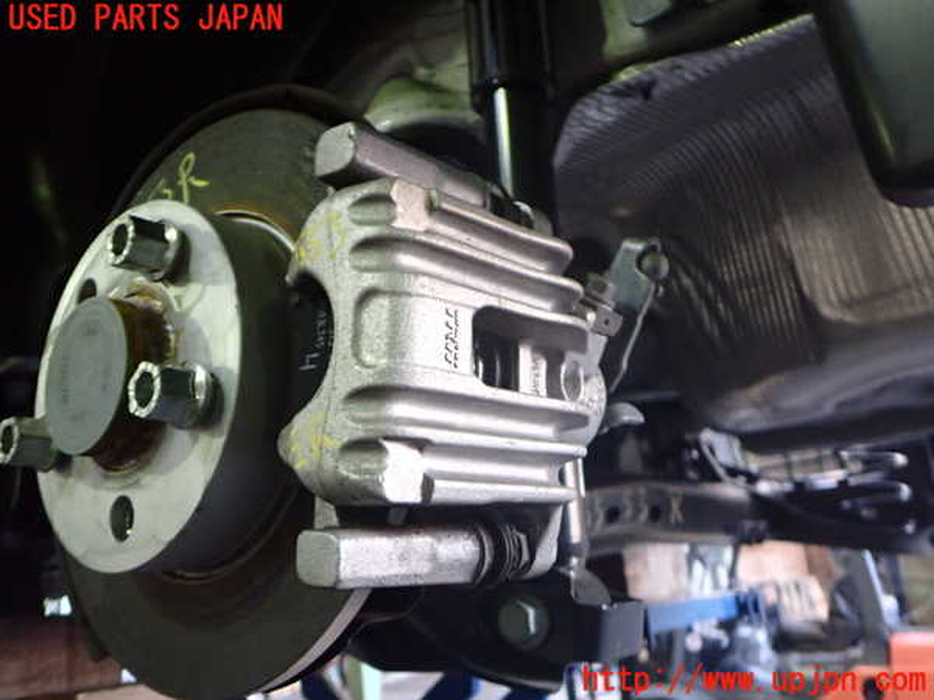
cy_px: 350
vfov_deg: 46.8
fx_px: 809
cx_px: 467
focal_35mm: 30
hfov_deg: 60.0
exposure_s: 1/60
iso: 800
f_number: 2.3
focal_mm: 5.4
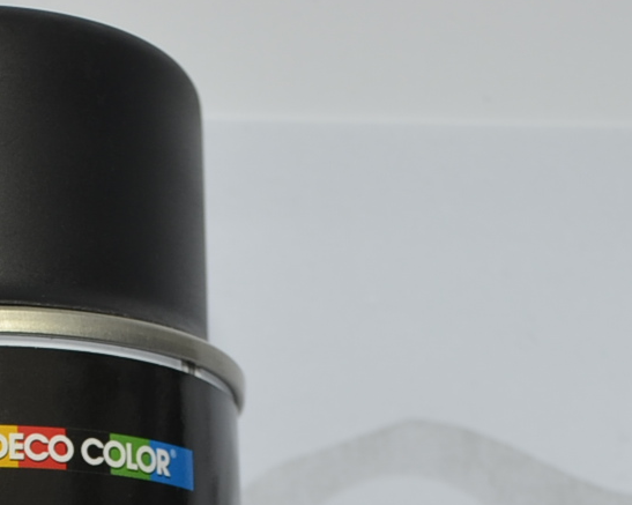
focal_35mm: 190
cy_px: 900
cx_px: 14
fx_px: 3552
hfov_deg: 10.1
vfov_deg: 7.9
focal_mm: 30
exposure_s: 1/6
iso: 100
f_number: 4.5
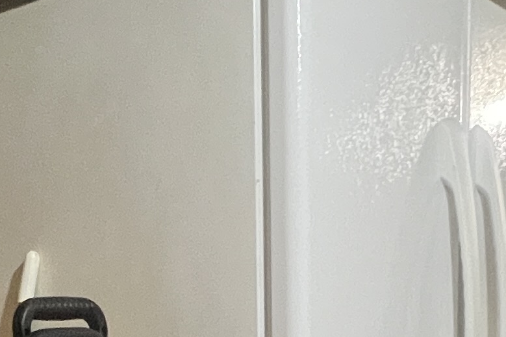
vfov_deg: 17.3
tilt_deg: -9.2
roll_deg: +2.1
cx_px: 188
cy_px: 527
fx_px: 984
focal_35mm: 70
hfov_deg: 28.7
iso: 640
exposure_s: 1/60
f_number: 1.8
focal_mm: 1.57
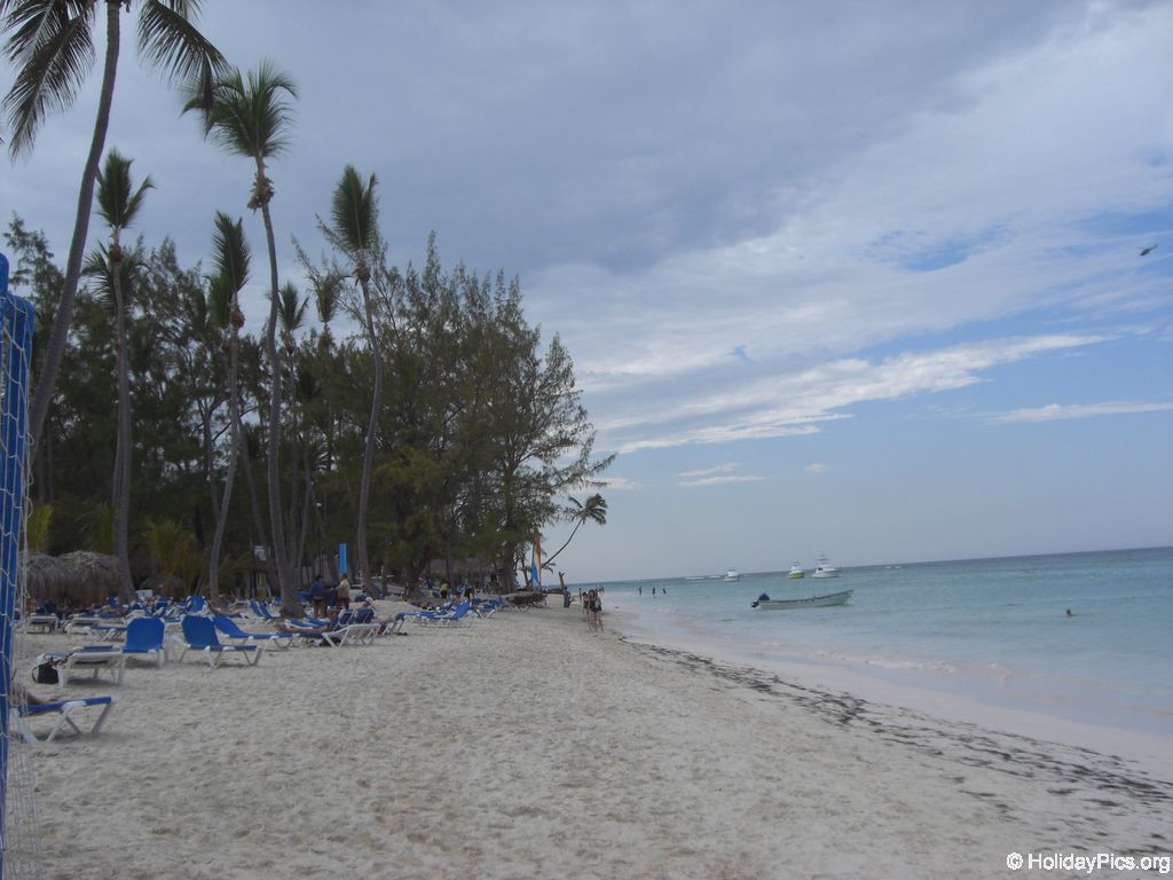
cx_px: 586
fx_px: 1288
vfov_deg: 37.7
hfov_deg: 49.0
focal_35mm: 38
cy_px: 440
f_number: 8
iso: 64
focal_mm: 6.2
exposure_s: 1/125
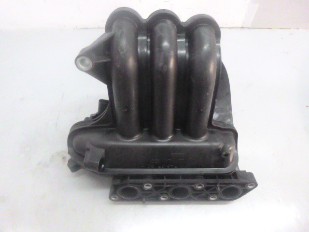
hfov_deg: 69.4
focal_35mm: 25
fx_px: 223
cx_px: 154
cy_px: 116
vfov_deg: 54.9
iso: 1600
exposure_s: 1/30
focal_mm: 4.5
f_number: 3.9
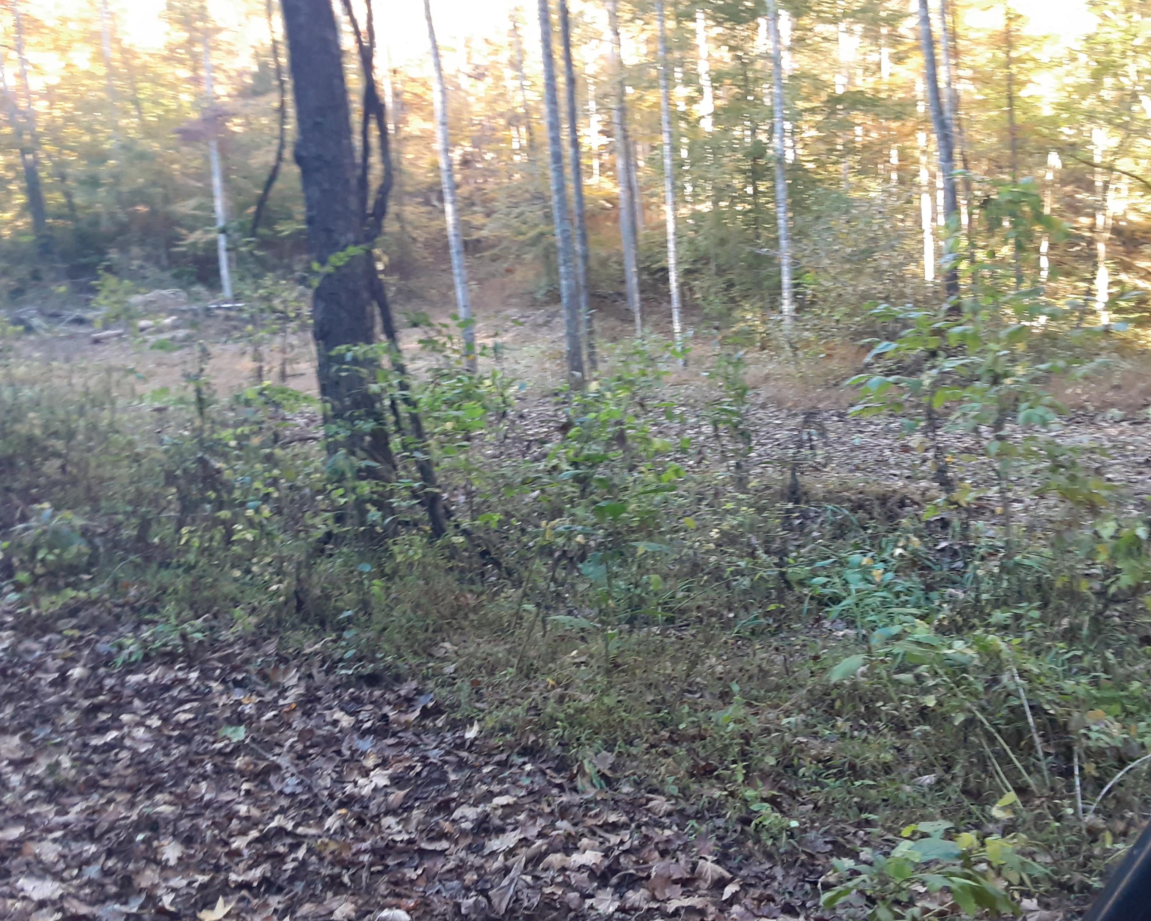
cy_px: 473
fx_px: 988
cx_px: 570
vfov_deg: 50.0
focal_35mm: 29
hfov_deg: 60.4
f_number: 1.9
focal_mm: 2.91
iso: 160
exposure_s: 1/60
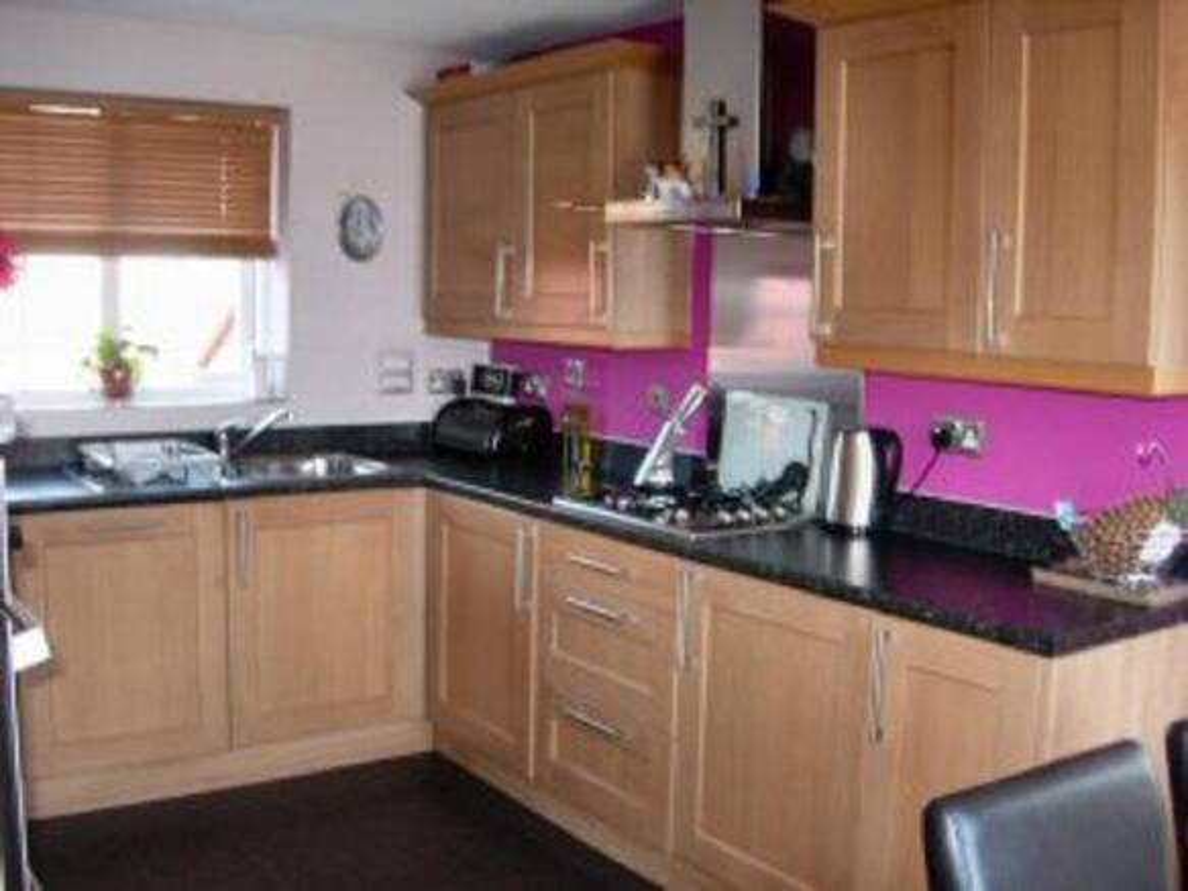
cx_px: 594
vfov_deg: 37.7
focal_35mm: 38
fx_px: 1304
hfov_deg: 49.0
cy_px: 446
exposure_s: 1/34.8
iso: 86
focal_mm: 7.8
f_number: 2.8
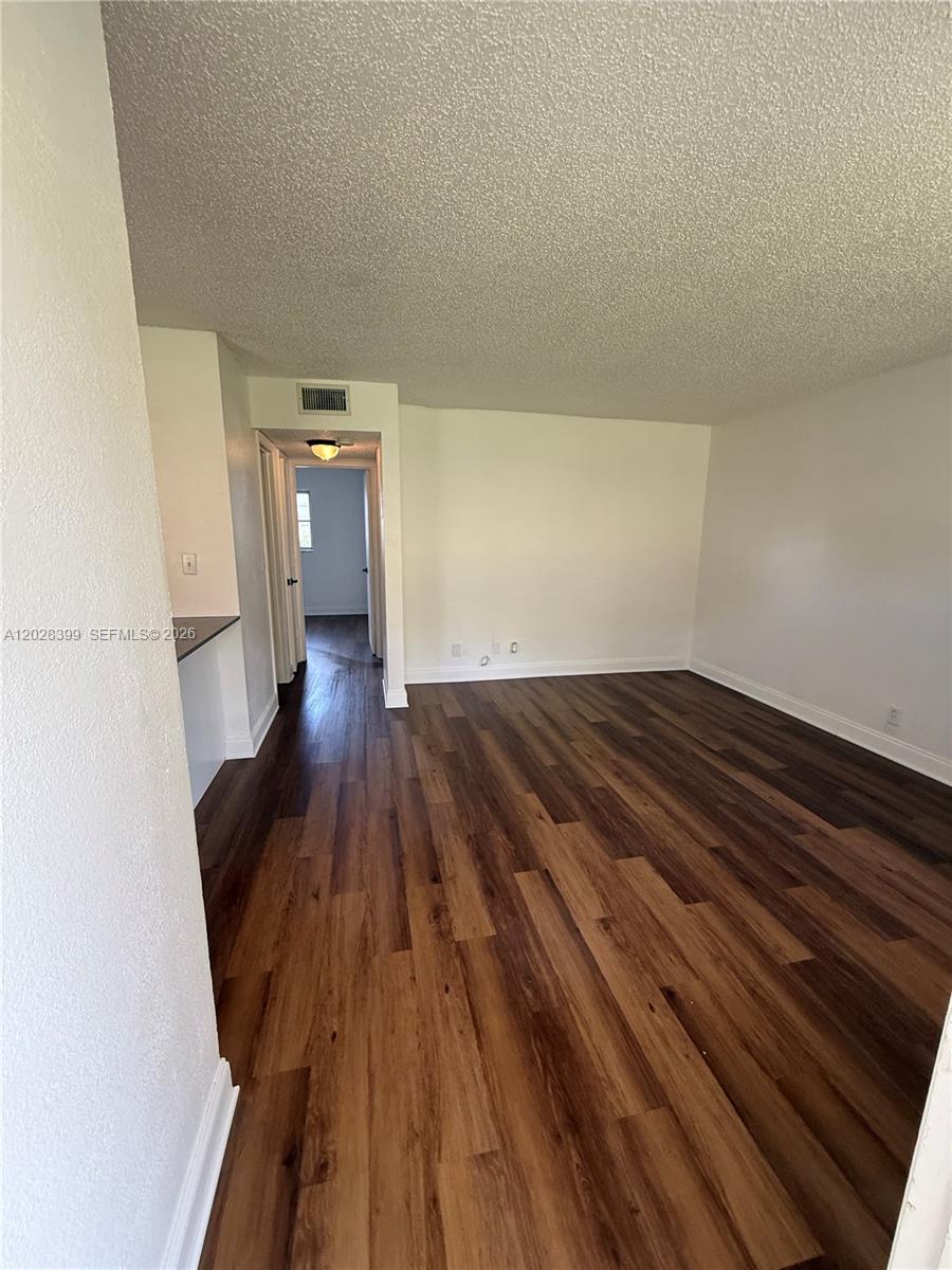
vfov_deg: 102.1
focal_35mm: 14
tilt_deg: -10.0
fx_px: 513
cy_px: 635
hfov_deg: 85.7
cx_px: 476
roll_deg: -1.0
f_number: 2.2
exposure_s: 1/99
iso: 160
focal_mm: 2.22
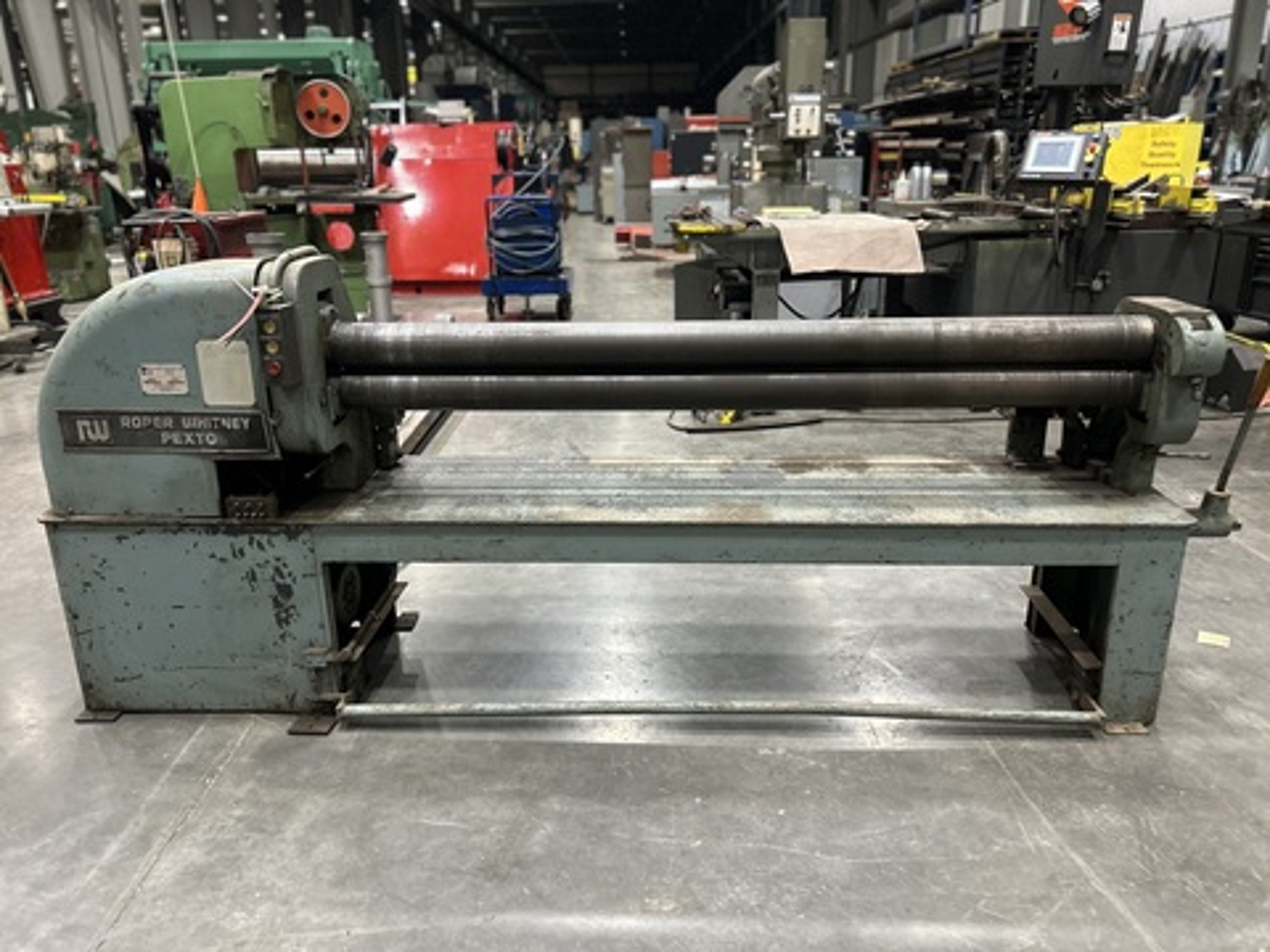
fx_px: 954
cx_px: 635
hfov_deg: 67.3
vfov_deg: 53.1
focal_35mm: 26
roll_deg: +1.5
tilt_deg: -18.1
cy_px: 476
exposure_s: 1/60
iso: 500
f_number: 1.5
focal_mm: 5.7
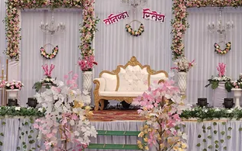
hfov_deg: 20.2
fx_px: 679
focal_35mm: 103
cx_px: 155
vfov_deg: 12.6
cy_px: 10
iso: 80
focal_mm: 35
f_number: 2.8
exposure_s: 1/320
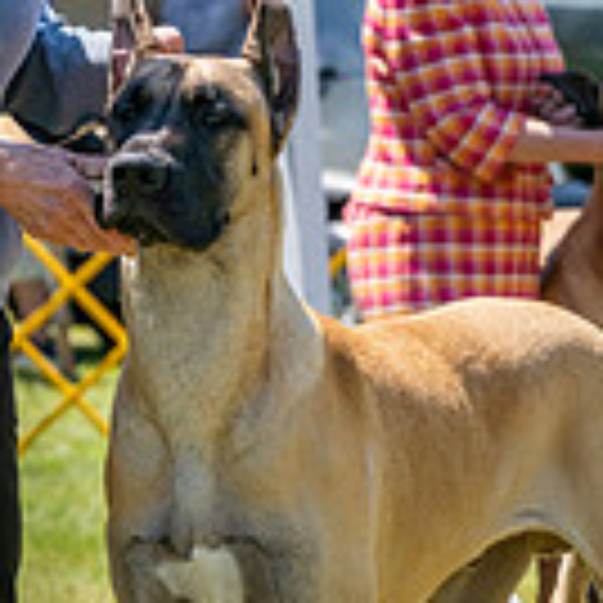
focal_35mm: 380
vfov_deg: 4.6
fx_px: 7489
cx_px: 225
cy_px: 274
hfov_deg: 4.6
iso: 800
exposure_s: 1/2500
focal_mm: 133
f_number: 6.3
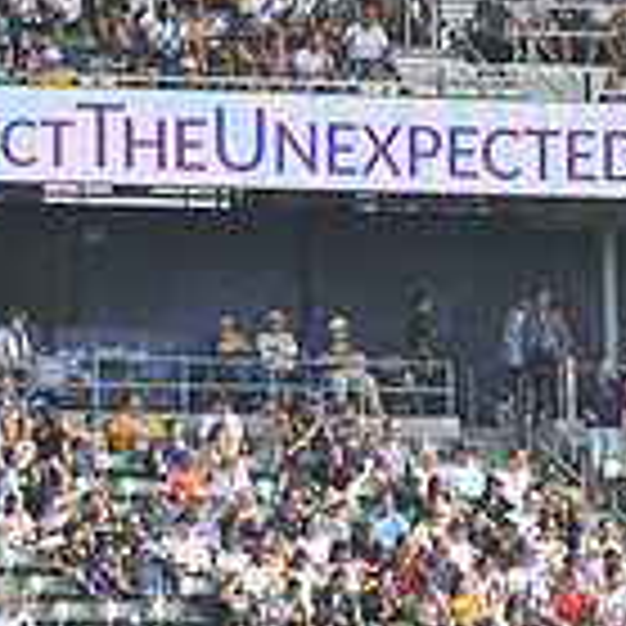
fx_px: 9759
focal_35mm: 477
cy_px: 167
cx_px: 158
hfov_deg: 3.7
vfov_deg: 3.7
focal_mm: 135
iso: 200
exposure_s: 1/320
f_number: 9
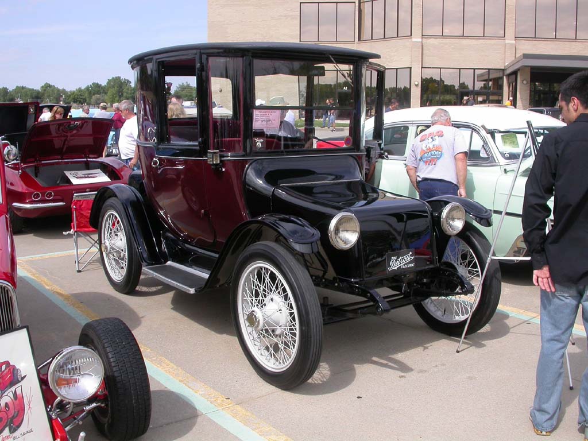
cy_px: 220
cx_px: 294
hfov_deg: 49.0
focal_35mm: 38
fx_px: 645
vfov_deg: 37.7
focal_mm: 7.85
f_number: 6.7
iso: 100
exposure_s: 1/317
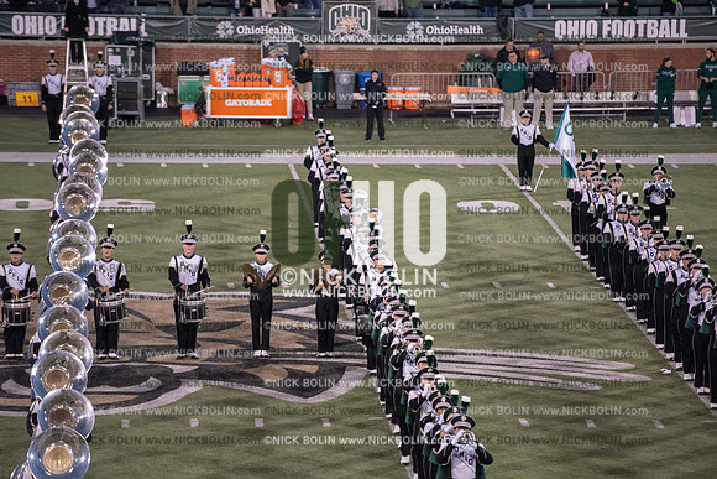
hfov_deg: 10.3
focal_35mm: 200
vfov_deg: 6.9
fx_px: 3984
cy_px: 240
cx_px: 358
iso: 5000
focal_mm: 200
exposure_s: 1/1250
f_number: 3.2
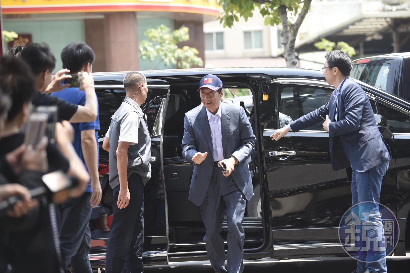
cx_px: 205
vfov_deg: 10.5
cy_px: 136
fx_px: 1480
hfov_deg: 15.8
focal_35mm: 130
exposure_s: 1/500
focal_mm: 130
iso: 320
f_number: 4
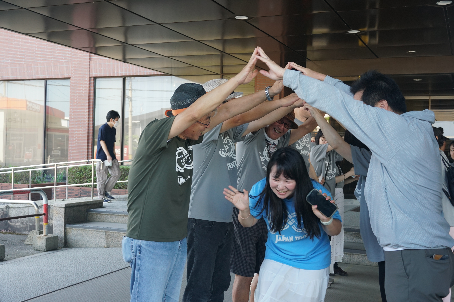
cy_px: 151
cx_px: 227
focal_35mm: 46
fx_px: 586
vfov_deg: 28.9
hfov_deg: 42.3
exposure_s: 1/160
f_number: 4.5
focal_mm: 31
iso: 500
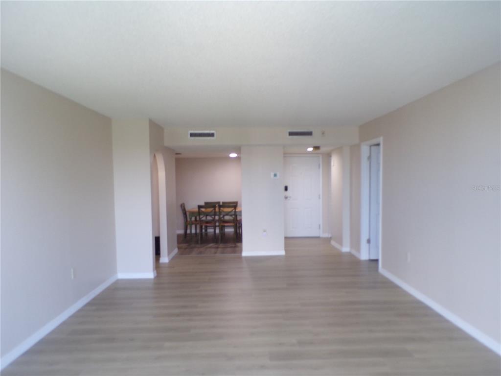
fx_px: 347
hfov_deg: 71.6
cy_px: 188
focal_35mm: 24
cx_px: 250
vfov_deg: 56.8
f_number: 3
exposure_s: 1/34
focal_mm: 4.3
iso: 187
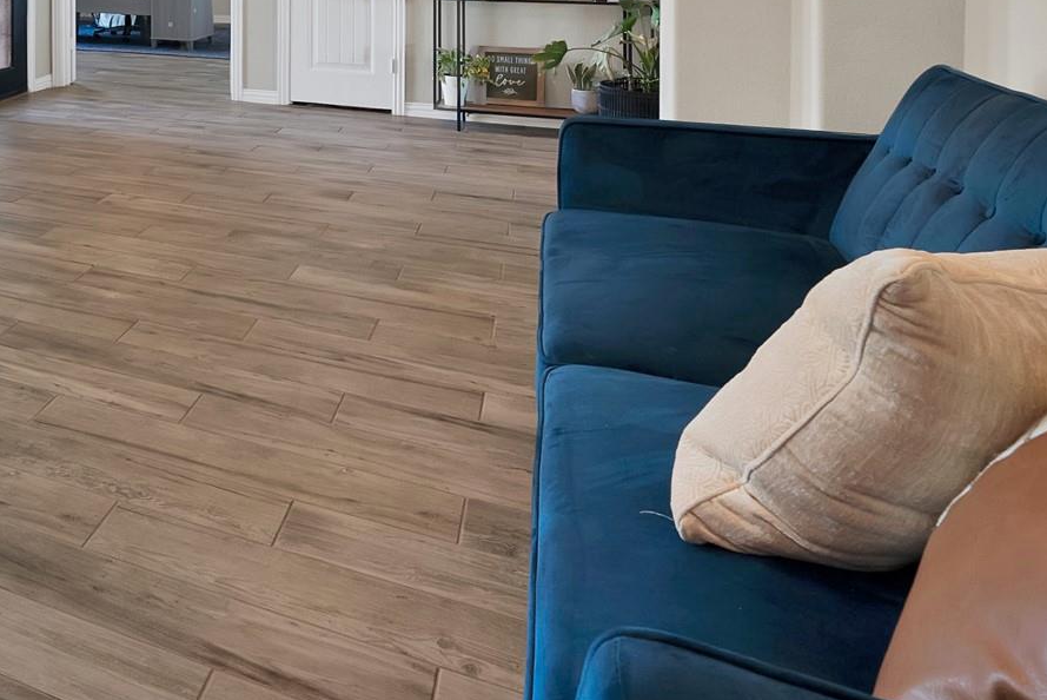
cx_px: 102
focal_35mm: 27
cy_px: -55
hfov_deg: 57.7
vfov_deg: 39.8
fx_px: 786
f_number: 8
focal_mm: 12
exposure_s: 1/10
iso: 640
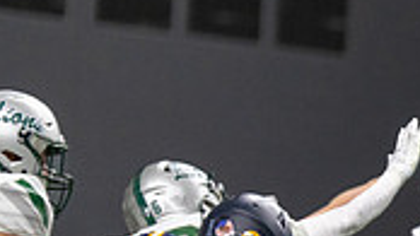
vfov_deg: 1.6
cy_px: 417
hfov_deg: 2.9
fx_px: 8333
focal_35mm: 748
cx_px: 779
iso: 1600
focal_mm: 162
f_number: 2.8
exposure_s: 1/1250
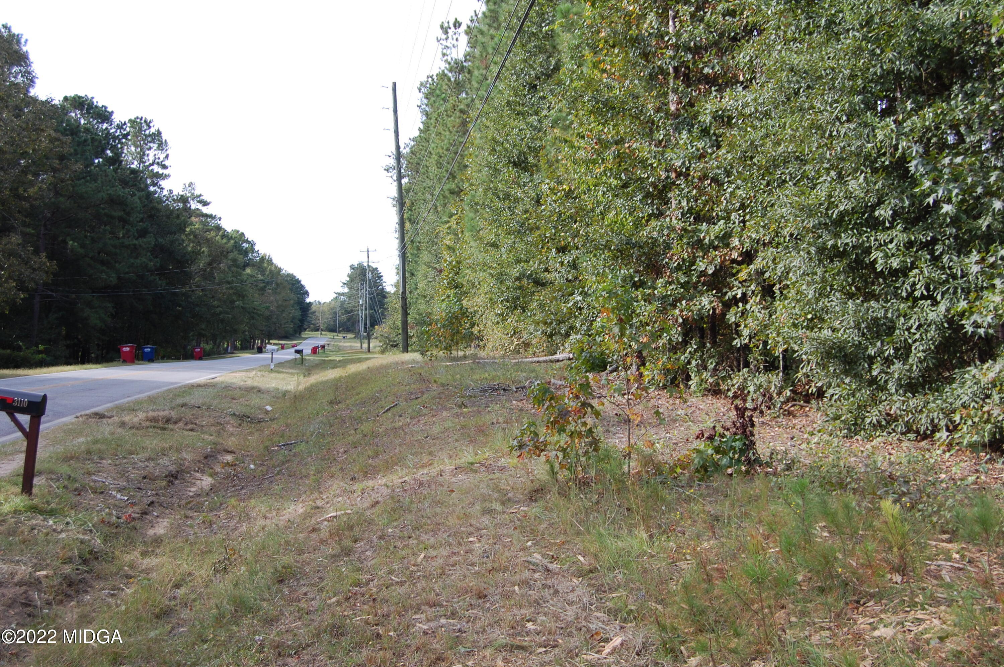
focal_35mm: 45
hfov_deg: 43.6
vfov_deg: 29.8
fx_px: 1254
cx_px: 502
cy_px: 334
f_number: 6.3
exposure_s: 1/160
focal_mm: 30
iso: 200
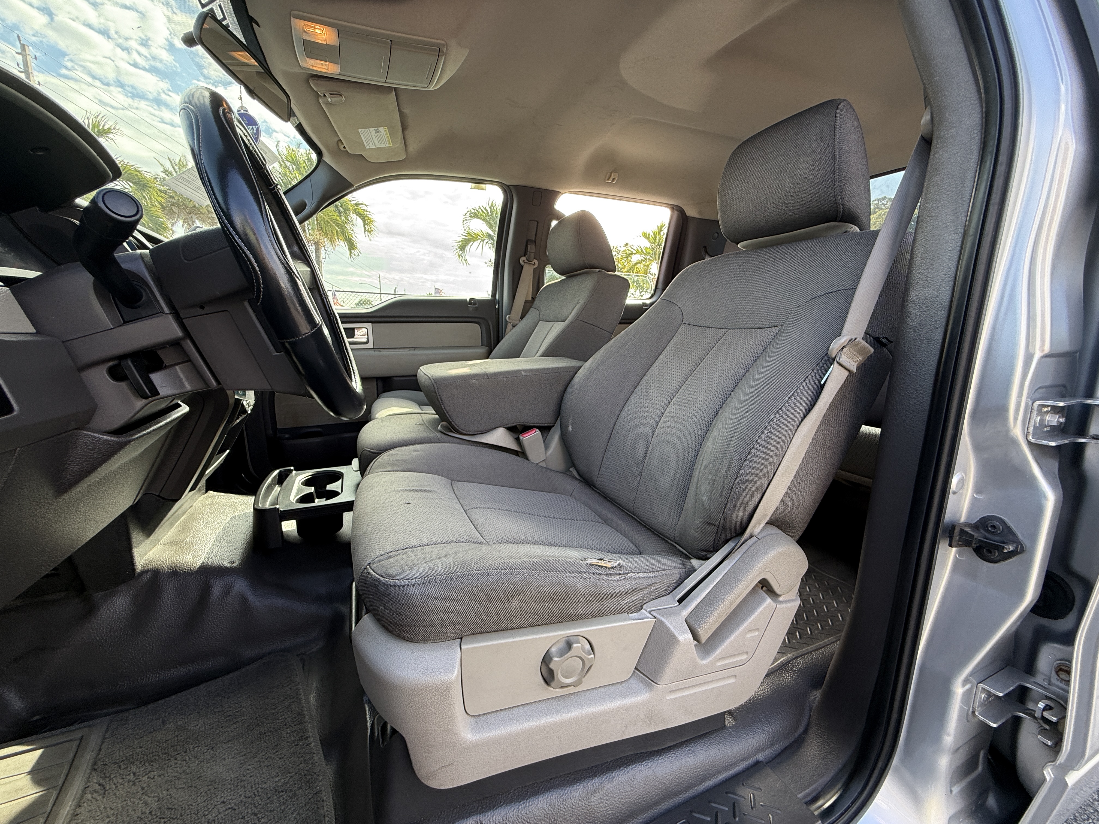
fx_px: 444
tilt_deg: -10.4
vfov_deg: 85.7
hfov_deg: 102.1
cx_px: 550
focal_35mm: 14
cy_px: 412
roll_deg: -1.8
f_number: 2.2
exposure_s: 1/134
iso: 64
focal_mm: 2.22
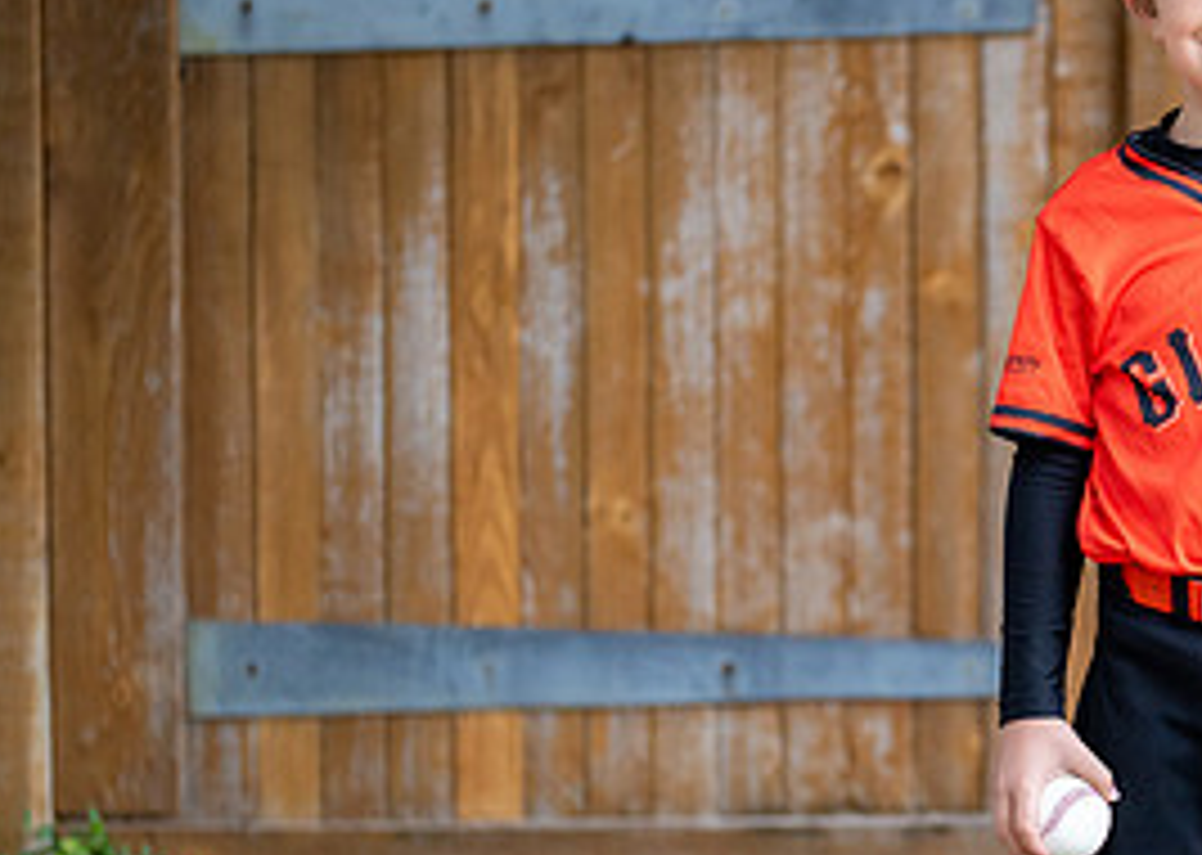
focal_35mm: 139
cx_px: 1254
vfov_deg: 10.3
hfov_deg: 14.2
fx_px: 4739
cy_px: 552
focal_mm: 50
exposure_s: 1/640
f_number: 1.2
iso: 500
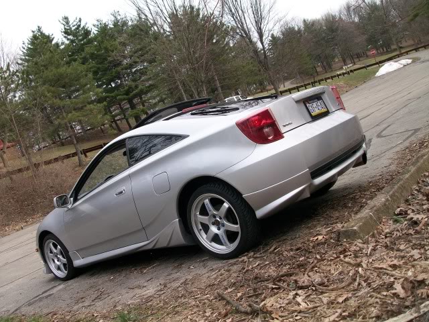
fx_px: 421
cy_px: 161
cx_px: 214
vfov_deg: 41.8
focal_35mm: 34
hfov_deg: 54.0
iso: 64
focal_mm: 5.7
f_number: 2.8
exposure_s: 1/293
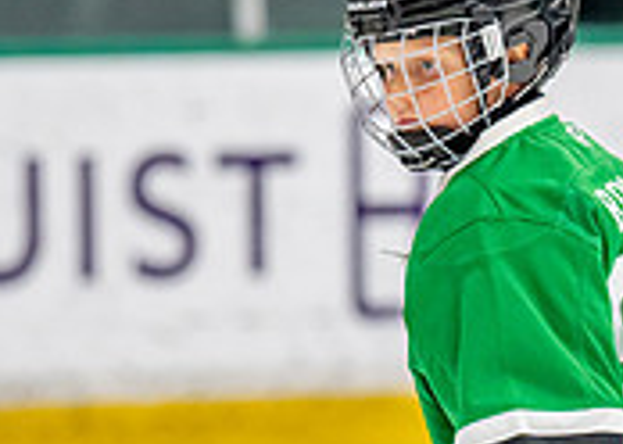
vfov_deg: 2.2
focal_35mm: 652
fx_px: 11527
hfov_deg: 3.1
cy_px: 422
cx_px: 474
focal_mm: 136
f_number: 2.8
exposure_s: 1/1250
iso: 1000
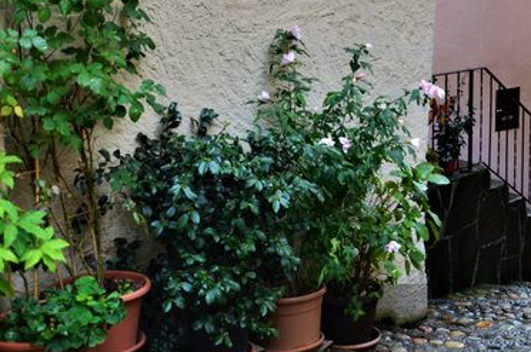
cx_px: 545
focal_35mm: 58
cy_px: -7
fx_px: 854
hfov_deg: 31.6
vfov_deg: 22.4
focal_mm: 18
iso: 320
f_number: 6.3
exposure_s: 1/15
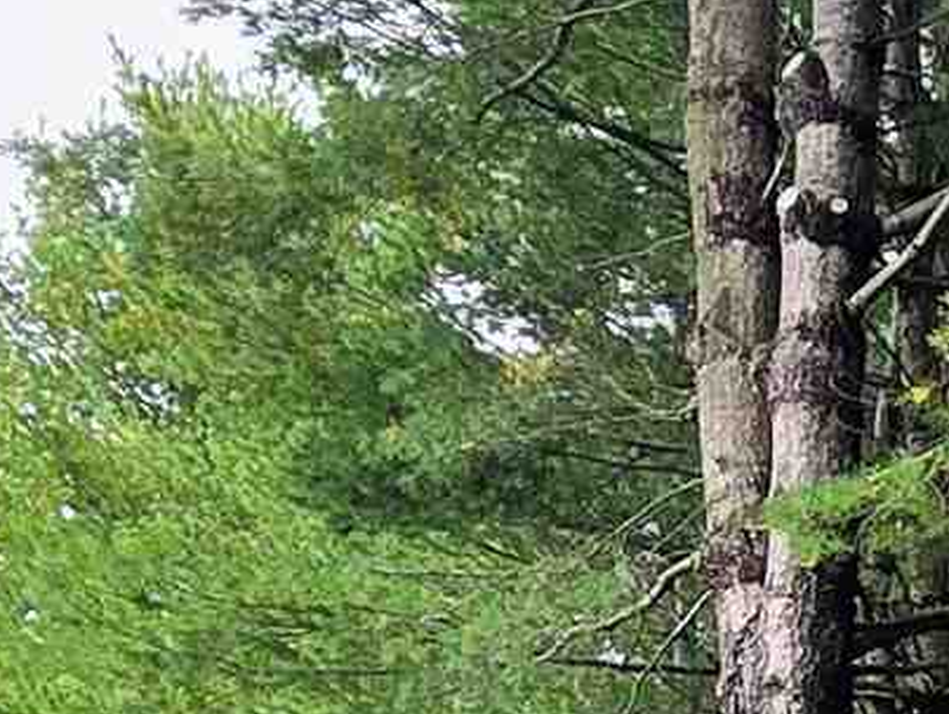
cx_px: 1667
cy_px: 1421
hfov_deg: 16.7
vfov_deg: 13.0
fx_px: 2717
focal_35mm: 99
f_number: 2.2
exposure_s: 1/176
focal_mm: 2.2
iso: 50
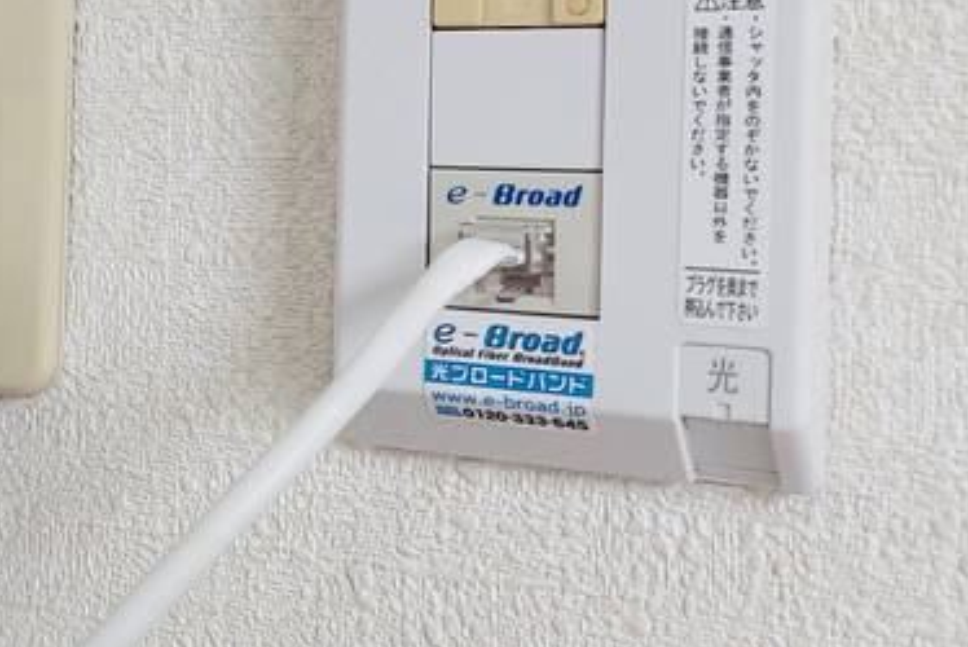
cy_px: 119
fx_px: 1722
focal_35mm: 64
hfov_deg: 29.2
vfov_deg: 21.0
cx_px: -18
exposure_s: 1/40
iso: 25
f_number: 1.8
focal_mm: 5.23
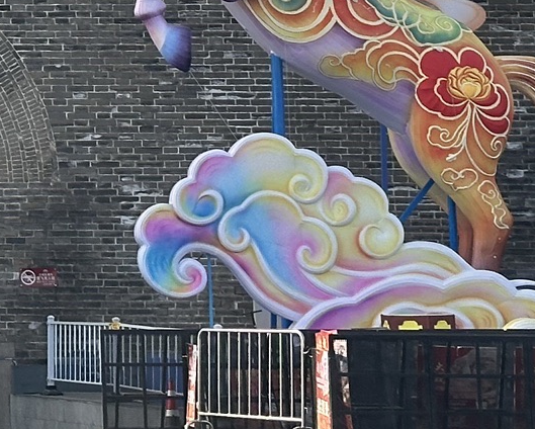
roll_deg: +0.6
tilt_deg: +11.8
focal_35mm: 177
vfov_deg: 8.5
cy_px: -298
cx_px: -150
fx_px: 2805
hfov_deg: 10.7
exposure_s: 1/1916
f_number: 1.78
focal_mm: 6.86
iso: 64
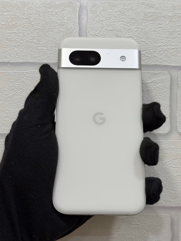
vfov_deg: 39.7
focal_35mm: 48
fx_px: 335
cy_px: 120
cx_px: 90
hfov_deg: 30.3
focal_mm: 6.76
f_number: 1.78
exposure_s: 1/100
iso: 50
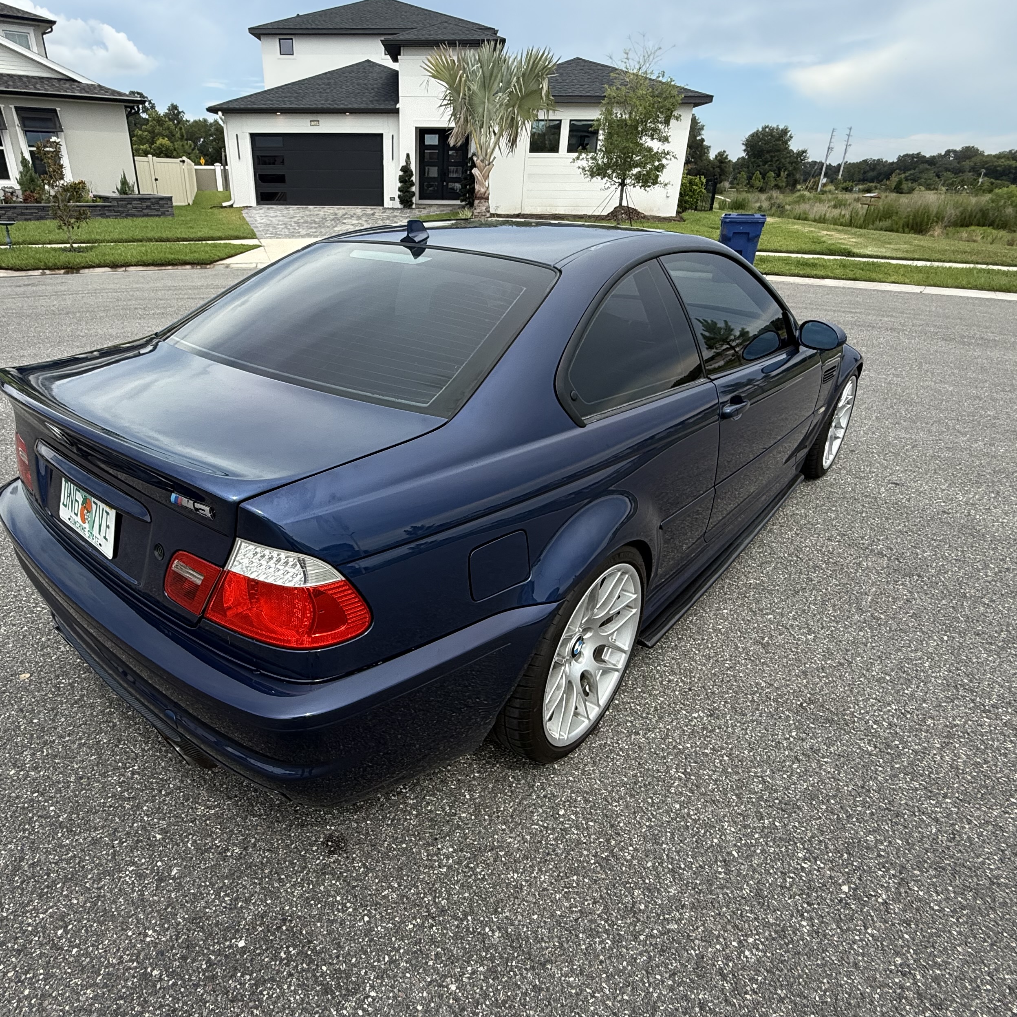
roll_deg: -1.1
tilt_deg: -24.7
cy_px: 494
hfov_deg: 74.3
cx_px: 424
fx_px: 665
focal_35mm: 20
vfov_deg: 74.8
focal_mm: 2.22
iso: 50
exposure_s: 1/742
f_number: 2.2
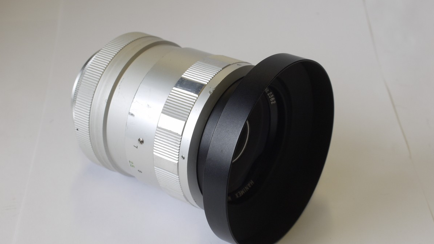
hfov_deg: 31.9
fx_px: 760
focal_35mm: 66
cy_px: 143
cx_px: 218
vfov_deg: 18.3
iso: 200
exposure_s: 1/40
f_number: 8
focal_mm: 30
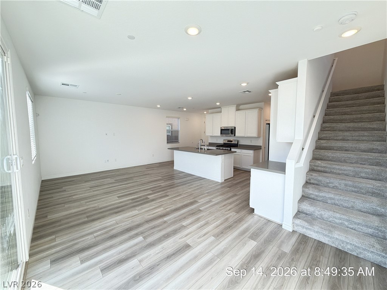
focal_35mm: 14
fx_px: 157
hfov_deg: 102.1
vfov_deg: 85.7
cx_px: 194
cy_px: 145
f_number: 2.2
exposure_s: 1/121
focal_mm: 2.22
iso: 160
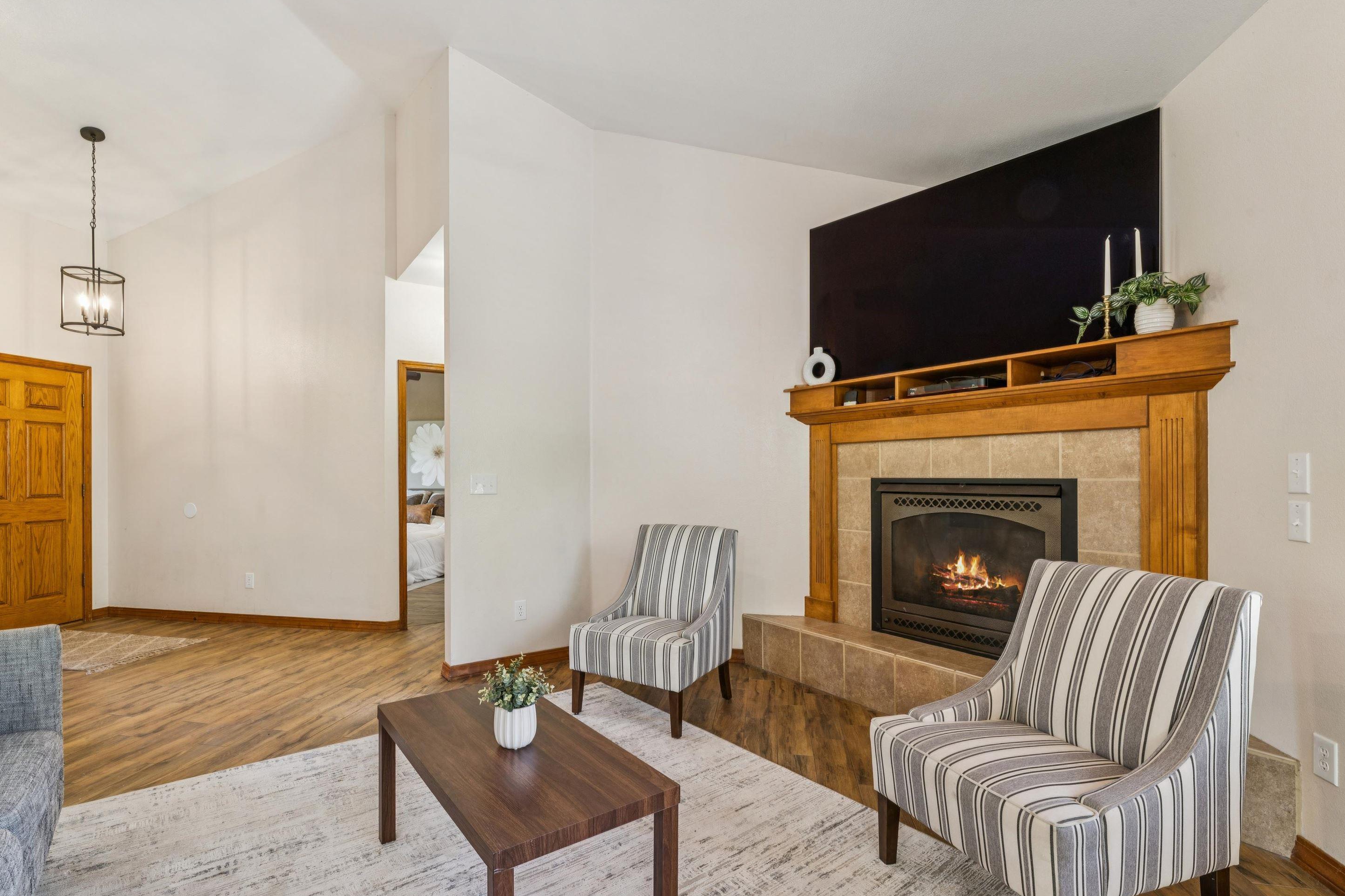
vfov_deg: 70.5
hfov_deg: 93.3
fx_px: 634
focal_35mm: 17
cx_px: 634
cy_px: 473
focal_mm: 15.9
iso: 400
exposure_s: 1/2.5
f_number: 13
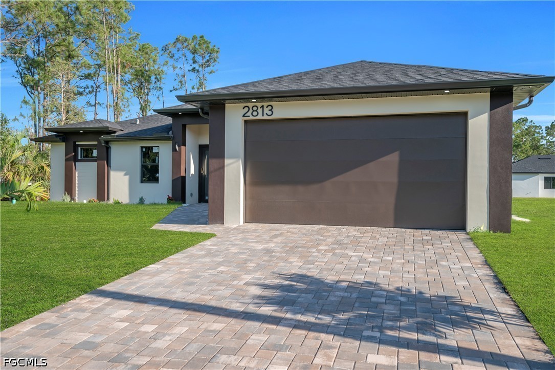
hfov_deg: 61.9
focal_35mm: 30
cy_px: 185
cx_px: 278
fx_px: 462
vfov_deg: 43.6
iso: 100
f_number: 7.1
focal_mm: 20
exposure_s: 1/200
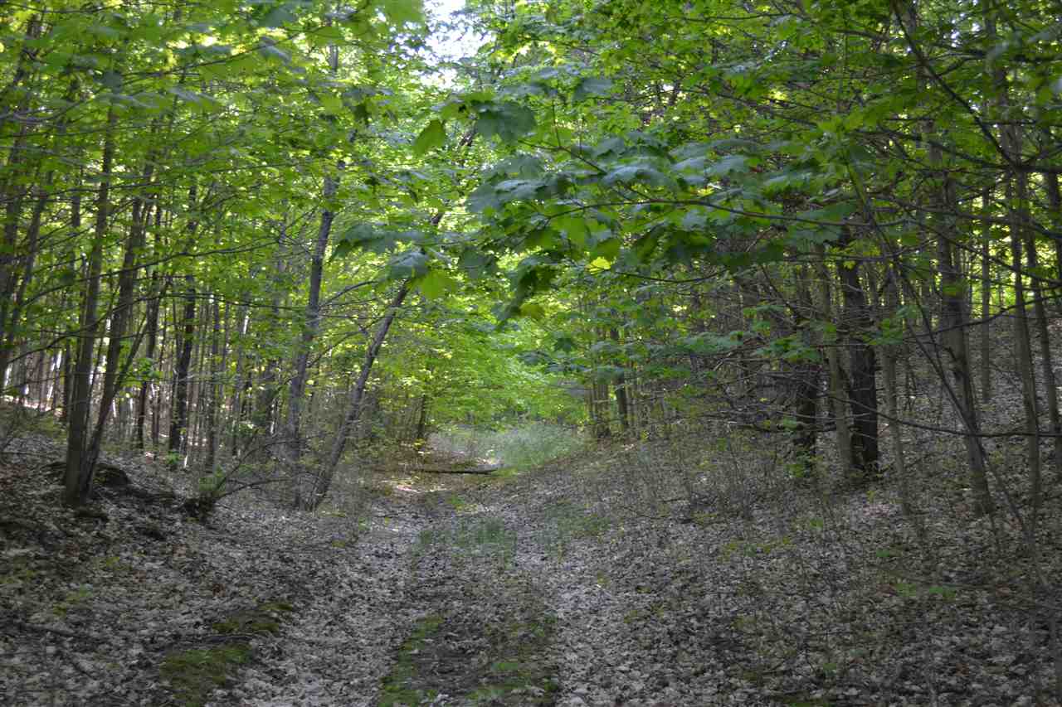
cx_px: 531
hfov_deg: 43.6
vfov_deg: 29.9
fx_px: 1327
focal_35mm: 45
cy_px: 354
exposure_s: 1/60
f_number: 4.5
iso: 500
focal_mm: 30
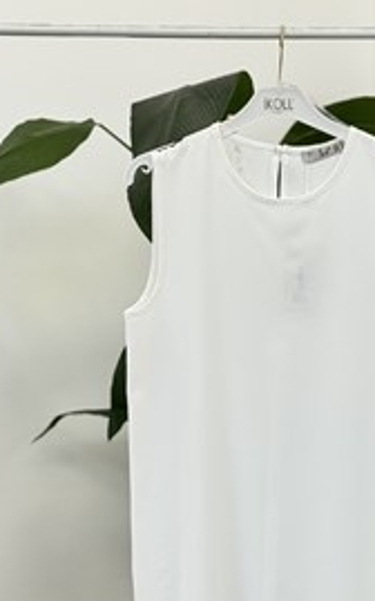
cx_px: 286
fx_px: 1276
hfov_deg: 16.6
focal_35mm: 78
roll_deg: -0.3
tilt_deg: -7.6
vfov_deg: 26.2
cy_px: 441
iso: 64
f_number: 1.78
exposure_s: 1/178
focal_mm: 6.76
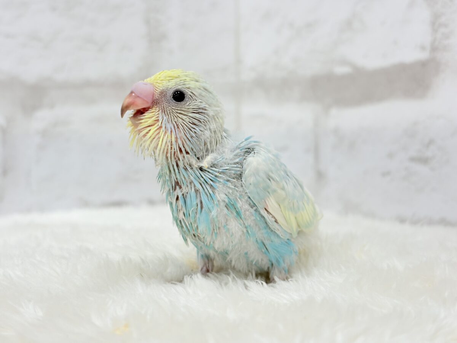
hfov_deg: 36.8
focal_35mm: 52
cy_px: 172
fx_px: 687
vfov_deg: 28.0
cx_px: 228
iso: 50
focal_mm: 5.96
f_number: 1.6
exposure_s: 1/100
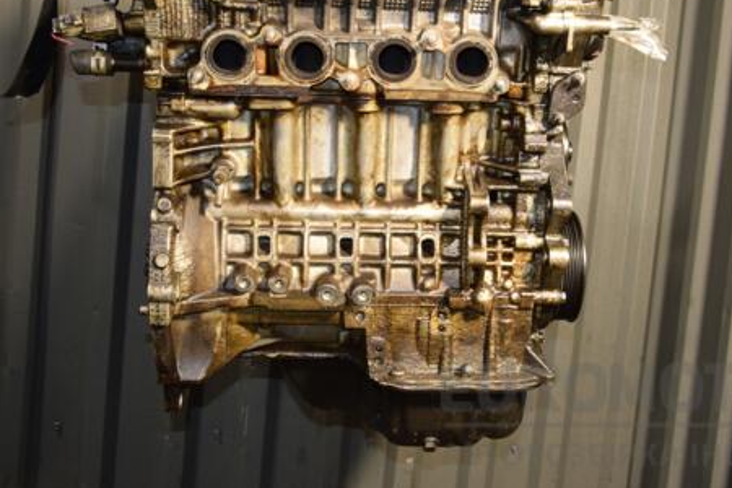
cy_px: 171
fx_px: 976
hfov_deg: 41.0
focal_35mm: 48
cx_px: 410
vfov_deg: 27.9
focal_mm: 24
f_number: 5
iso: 800
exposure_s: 1/80
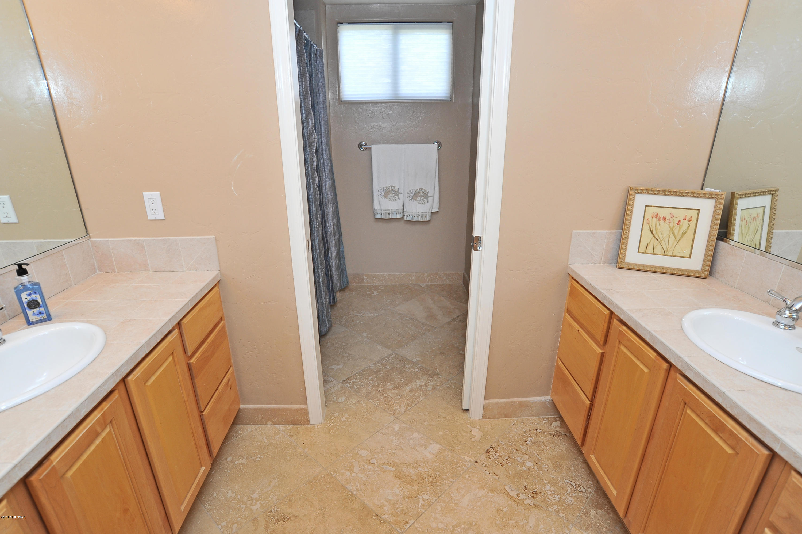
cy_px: 267
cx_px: 401
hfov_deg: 90.0
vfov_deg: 67.3
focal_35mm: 18
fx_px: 401
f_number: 10
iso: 640
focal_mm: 18
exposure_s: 1/40
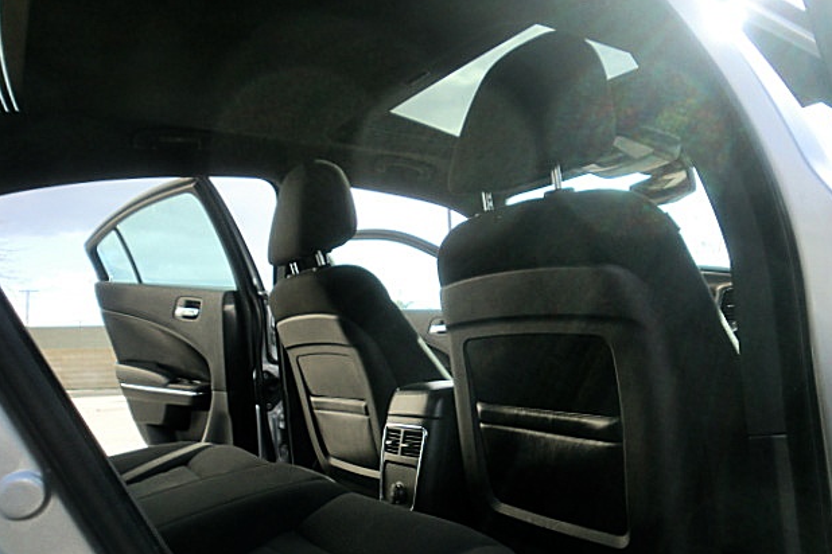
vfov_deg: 46.4
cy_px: 300
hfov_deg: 65.5
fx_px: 647
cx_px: 428
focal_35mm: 28
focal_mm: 4.65
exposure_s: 1/400
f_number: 2.6
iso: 64
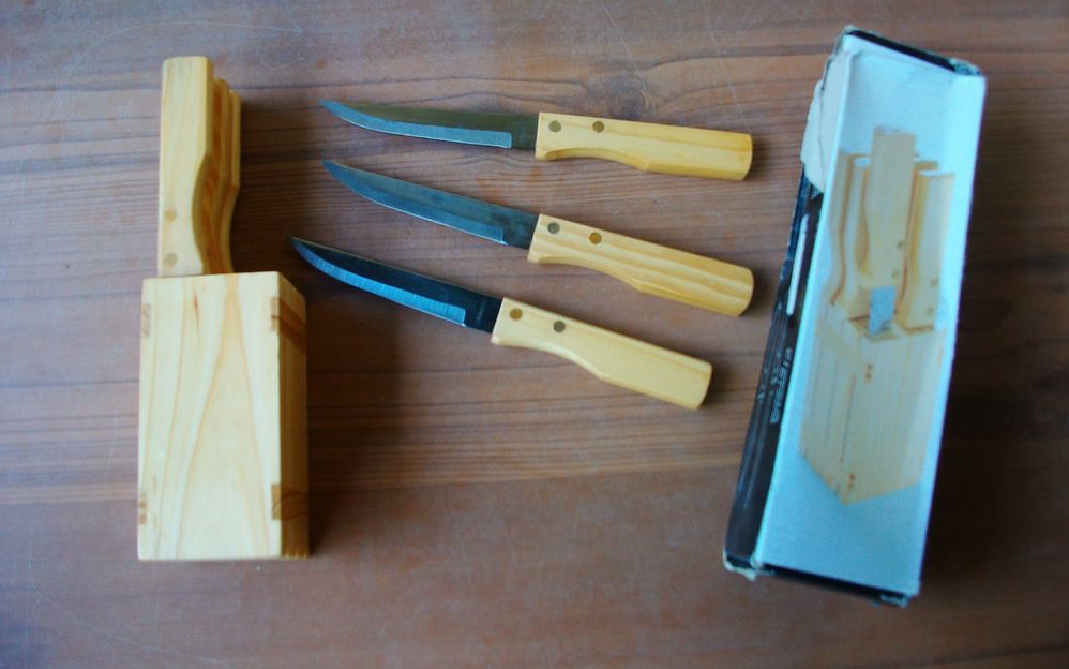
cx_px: 534
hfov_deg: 56.7
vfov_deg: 37.2
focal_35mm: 34
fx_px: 991
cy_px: 293
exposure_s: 1/42.6
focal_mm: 5.7
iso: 80
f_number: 2.9
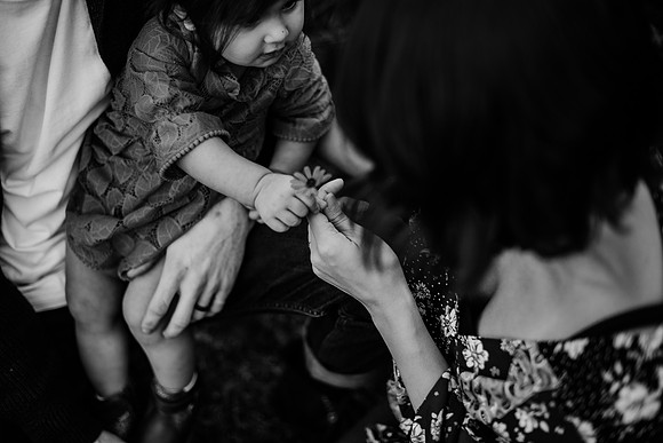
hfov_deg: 39.6
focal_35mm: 50
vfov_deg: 27.0
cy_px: 222
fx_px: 921
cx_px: 332
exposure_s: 1/1000
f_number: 2
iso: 160
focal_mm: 50
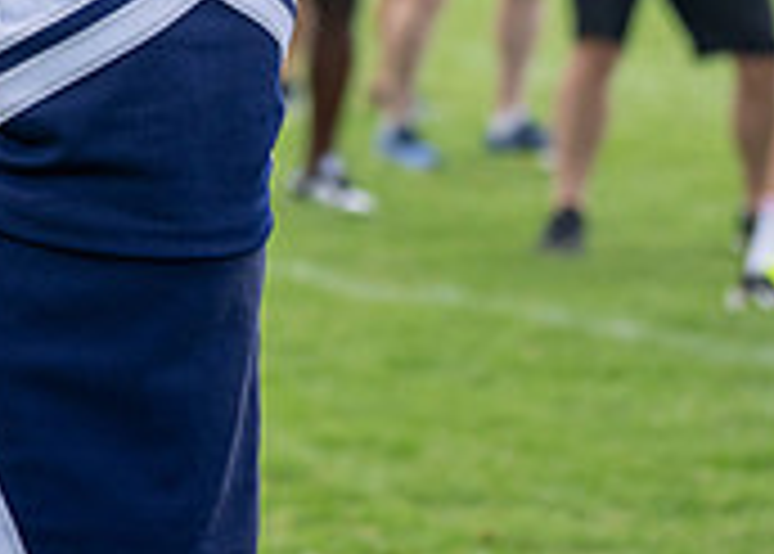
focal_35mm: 255
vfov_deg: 5.6
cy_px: -261
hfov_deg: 7.9
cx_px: -18
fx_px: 5608
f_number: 2.8
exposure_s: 1/4000
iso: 500
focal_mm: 70
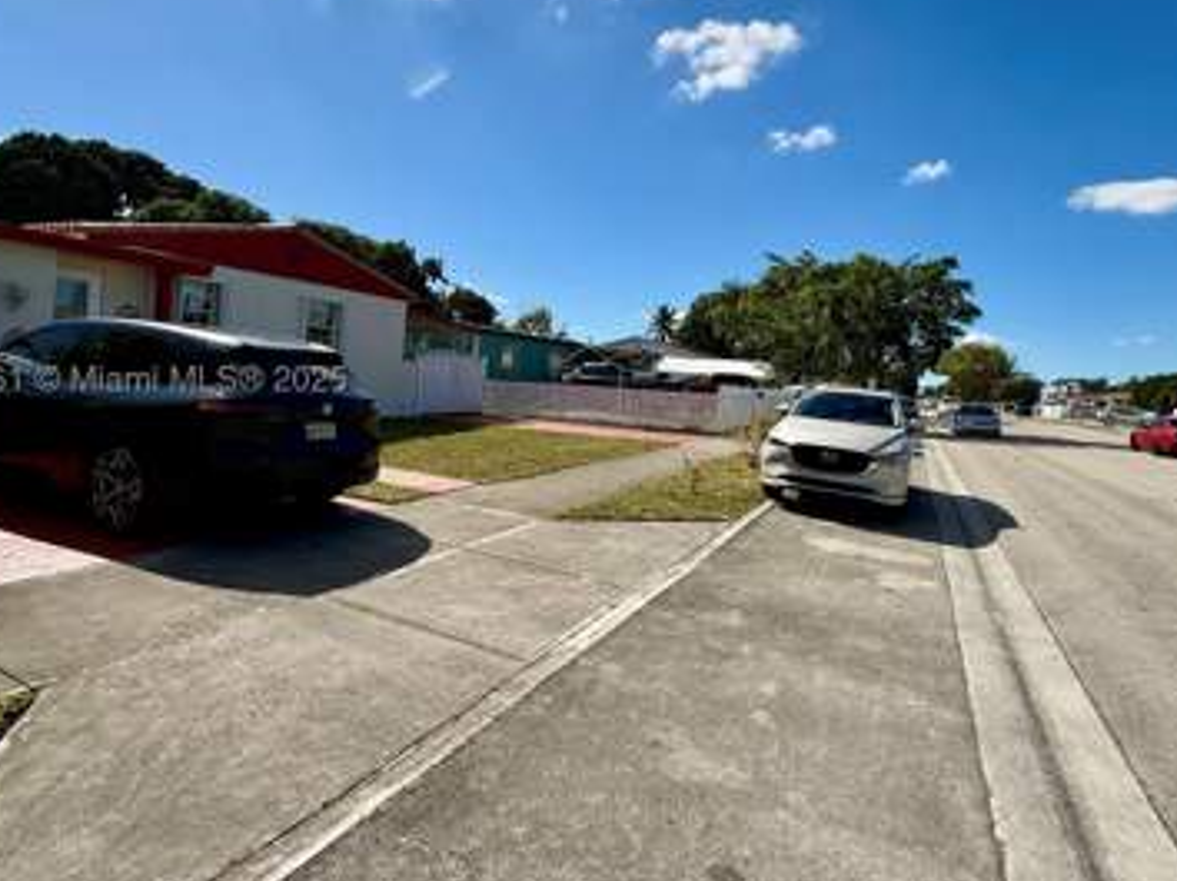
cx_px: 642
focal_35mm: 19
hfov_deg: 84.5
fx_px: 646
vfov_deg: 68.4
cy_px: 386
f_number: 2.2
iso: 50
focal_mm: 2.22
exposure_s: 1/2611
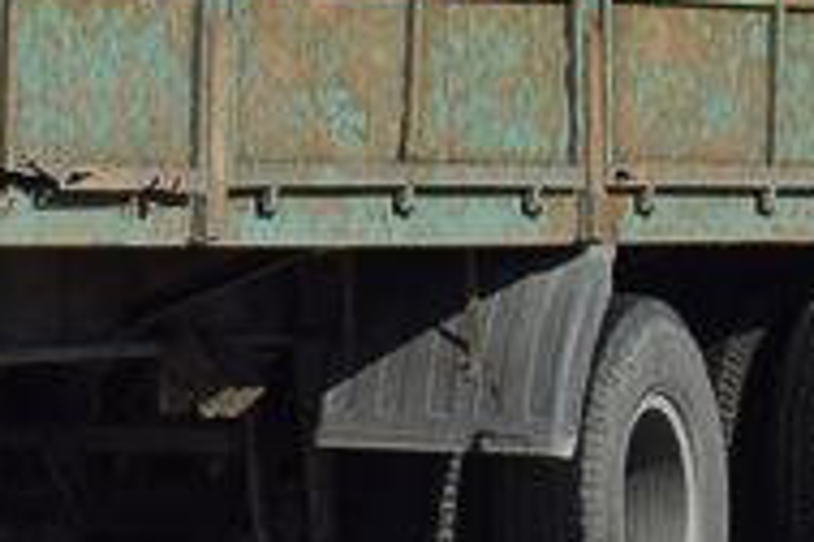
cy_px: -336
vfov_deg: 2.6
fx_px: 11829
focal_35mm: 523
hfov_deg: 3.9
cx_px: -982
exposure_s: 1/1250
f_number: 6.3
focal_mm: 55
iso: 200
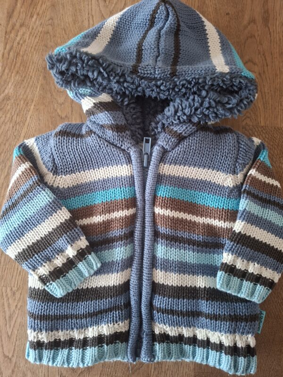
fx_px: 251
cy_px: 188
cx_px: 142
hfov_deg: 58.9
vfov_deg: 73.9
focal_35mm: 23
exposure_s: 1/33
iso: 320
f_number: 1.8
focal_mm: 5.54
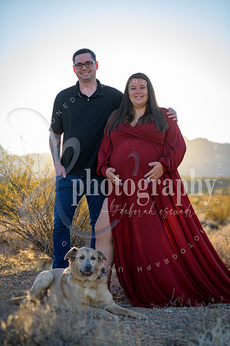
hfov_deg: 19.5
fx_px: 671
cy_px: 173
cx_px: 115
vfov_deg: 28.8
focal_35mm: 70
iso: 250
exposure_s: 1/800
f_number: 3.5
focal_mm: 70
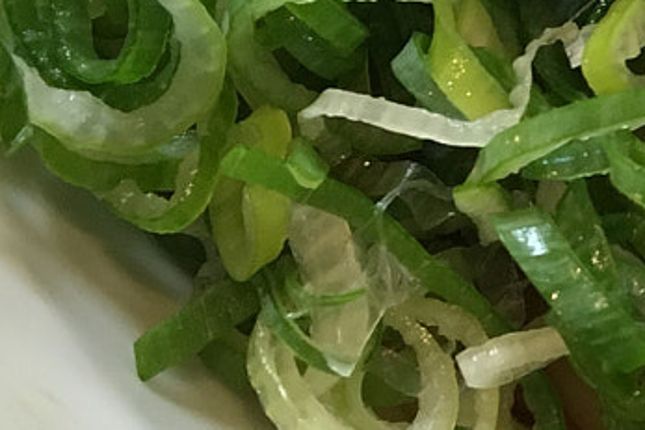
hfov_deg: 13.5
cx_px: 1099
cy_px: -324
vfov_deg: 9.4
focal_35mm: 139
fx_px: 2489
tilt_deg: -53.8
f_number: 2.2
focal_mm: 4.15
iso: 125
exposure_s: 1/33
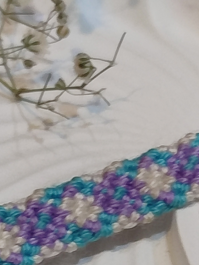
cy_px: 354
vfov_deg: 17.3
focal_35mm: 106
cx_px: 273
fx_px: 812
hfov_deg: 13.4
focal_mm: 5.95
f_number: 1.89
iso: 778
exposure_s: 1/33
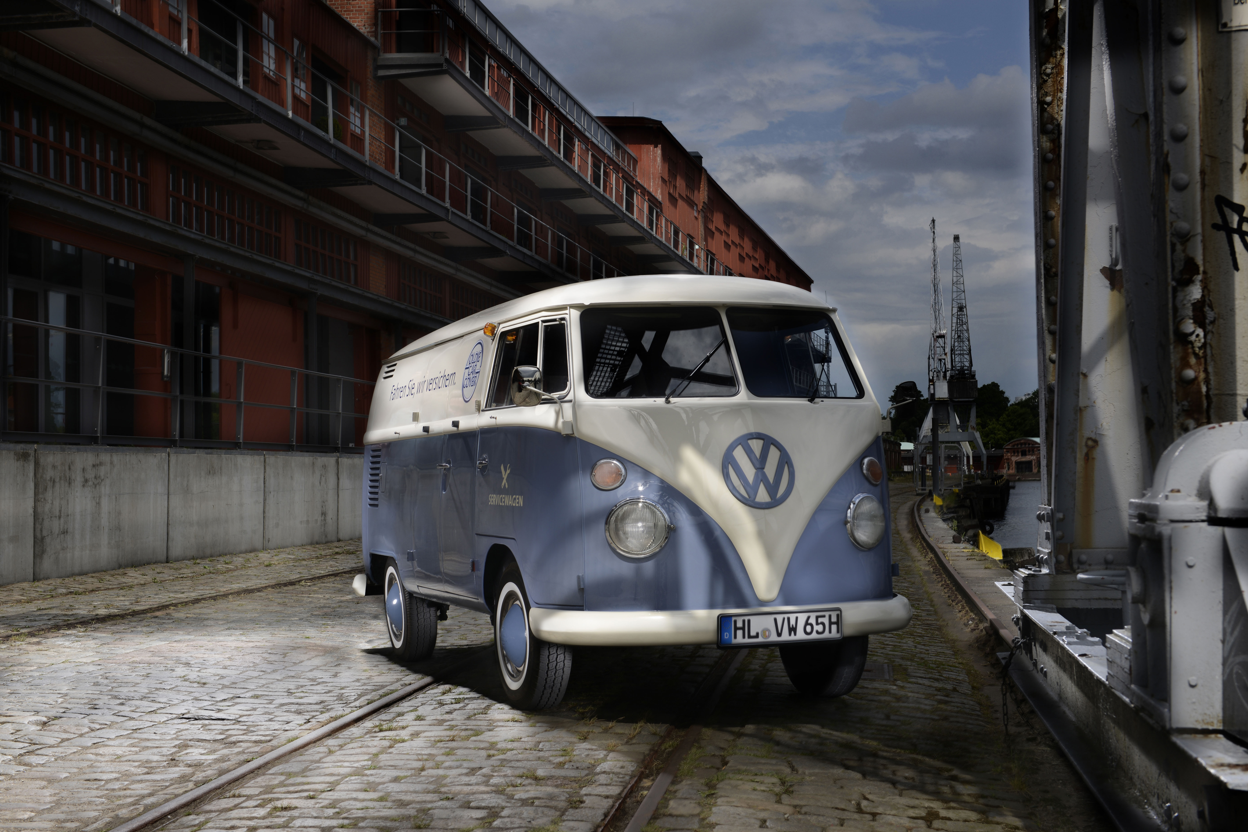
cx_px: 627
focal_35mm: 49
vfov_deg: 27.5
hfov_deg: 40.3
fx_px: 1699
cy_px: 423
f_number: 8
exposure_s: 1/640
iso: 100
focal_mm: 48
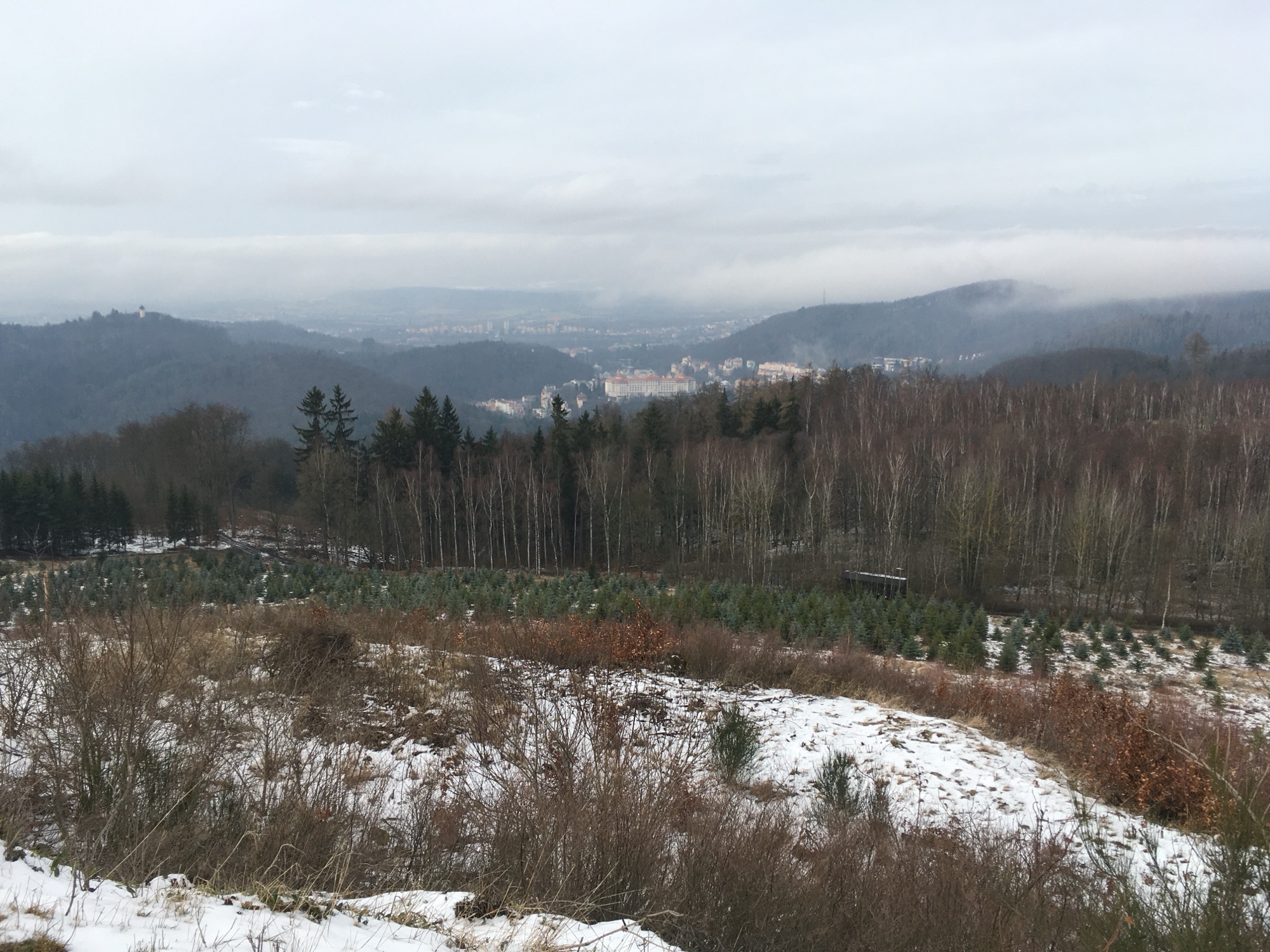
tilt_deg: -9.8
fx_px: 1064
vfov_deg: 48.2
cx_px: 635
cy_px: 476
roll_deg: +2.1
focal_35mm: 29
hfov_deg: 61.7
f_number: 2.2
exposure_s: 1/905
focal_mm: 4.15
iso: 25
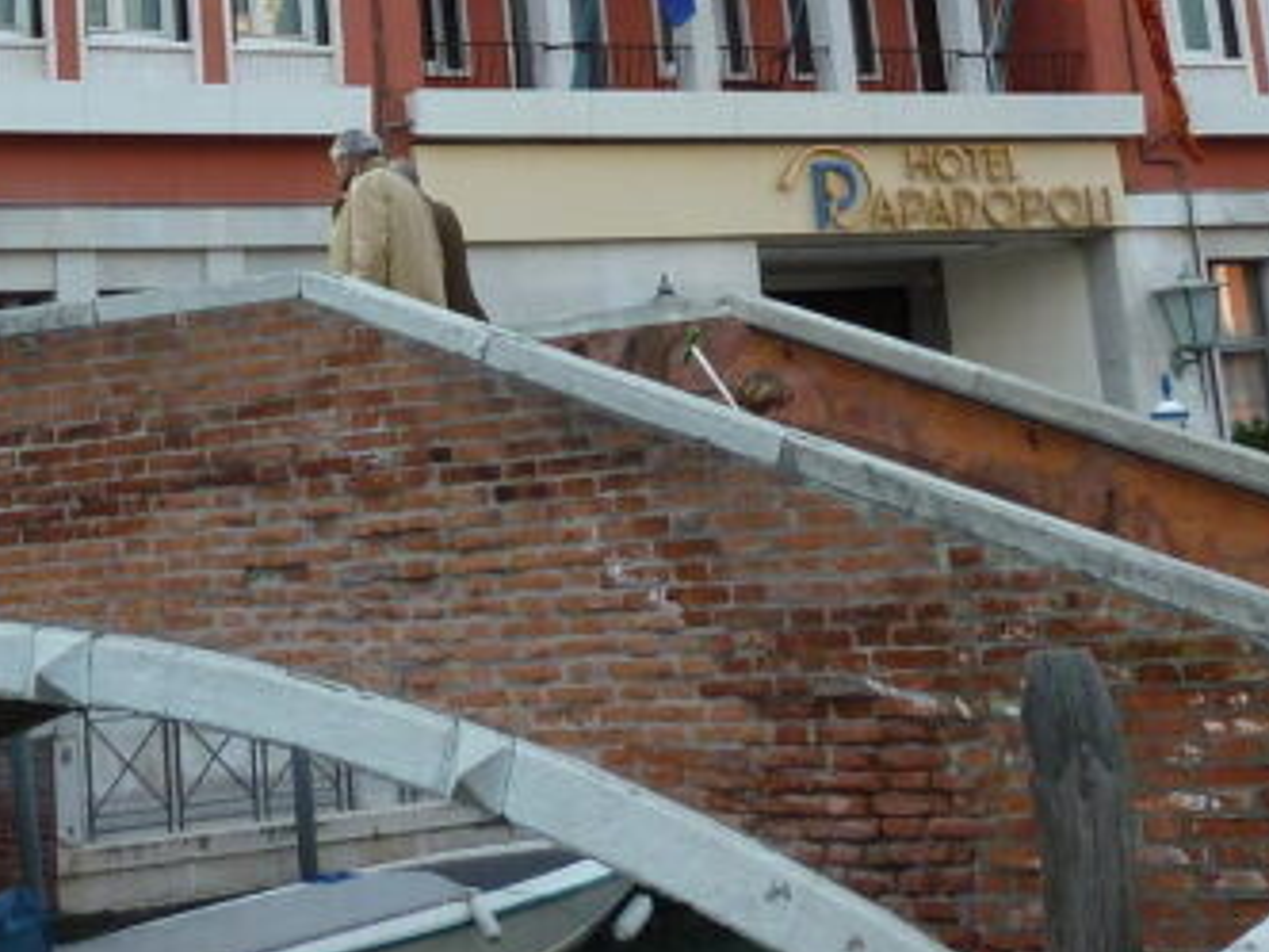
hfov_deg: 25.1
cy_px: -252
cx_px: 378
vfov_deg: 18.0
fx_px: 2823
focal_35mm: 77
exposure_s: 1/100
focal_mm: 4.1
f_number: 3.5
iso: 80
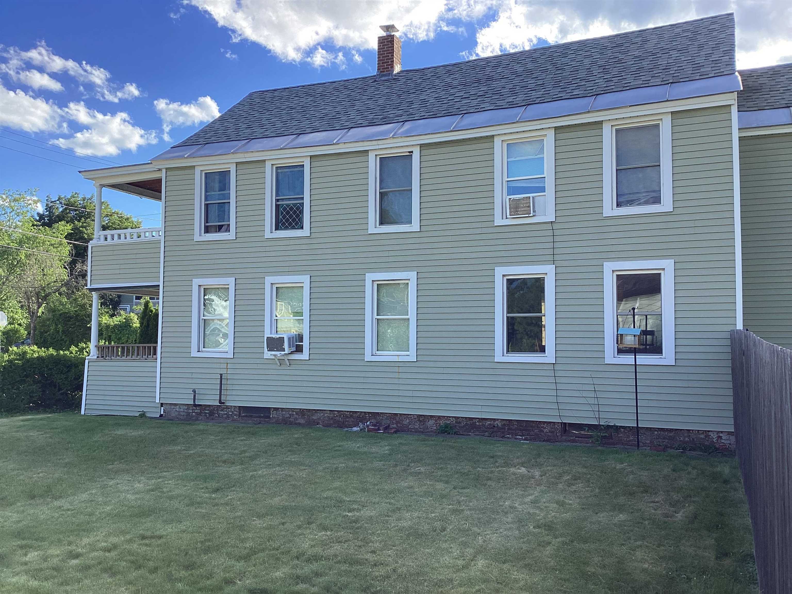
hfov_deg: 58.4
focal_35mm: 31
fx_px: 709
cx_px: 396
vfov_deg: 45.4
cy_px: 297
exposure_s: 1/369
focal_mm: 3.3
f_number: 2.4
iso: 25
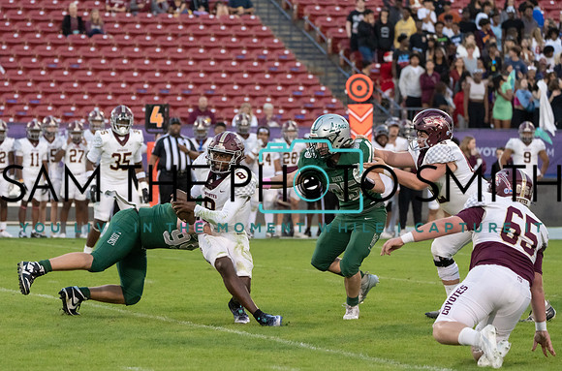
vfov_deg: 6.1
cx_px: 238
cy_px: 216
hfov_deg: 9.2
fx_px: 3494
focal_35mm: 224
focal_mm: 194
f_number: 5.6
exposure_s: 1/1250
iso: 5000
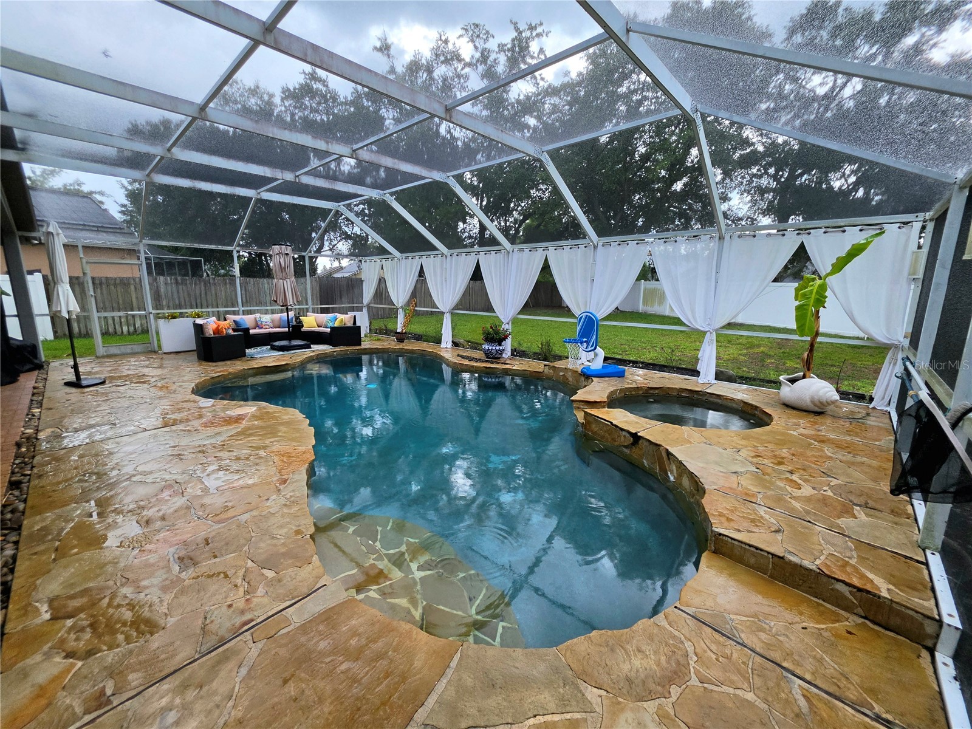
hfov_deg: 106.2
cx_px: 486
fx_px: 365
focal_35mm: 13
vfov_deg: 89.9
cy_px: 364
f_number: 1.9
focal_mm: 2.2
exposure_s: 1/120
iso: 250
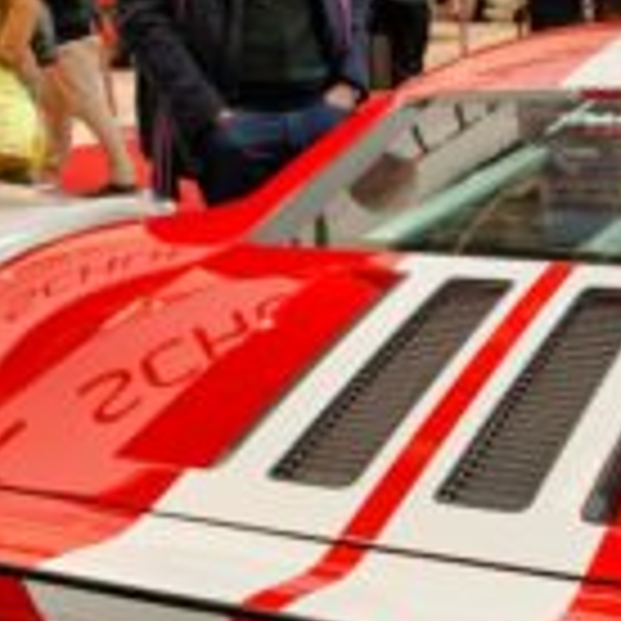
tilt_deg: -27.1
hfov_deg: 27.9
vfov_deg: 27.4
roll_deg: +1.6
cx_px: 513
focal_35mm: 60
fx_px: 1218
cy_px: 580
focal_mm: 4.25
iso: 250
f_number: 1.8
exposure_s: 1/50
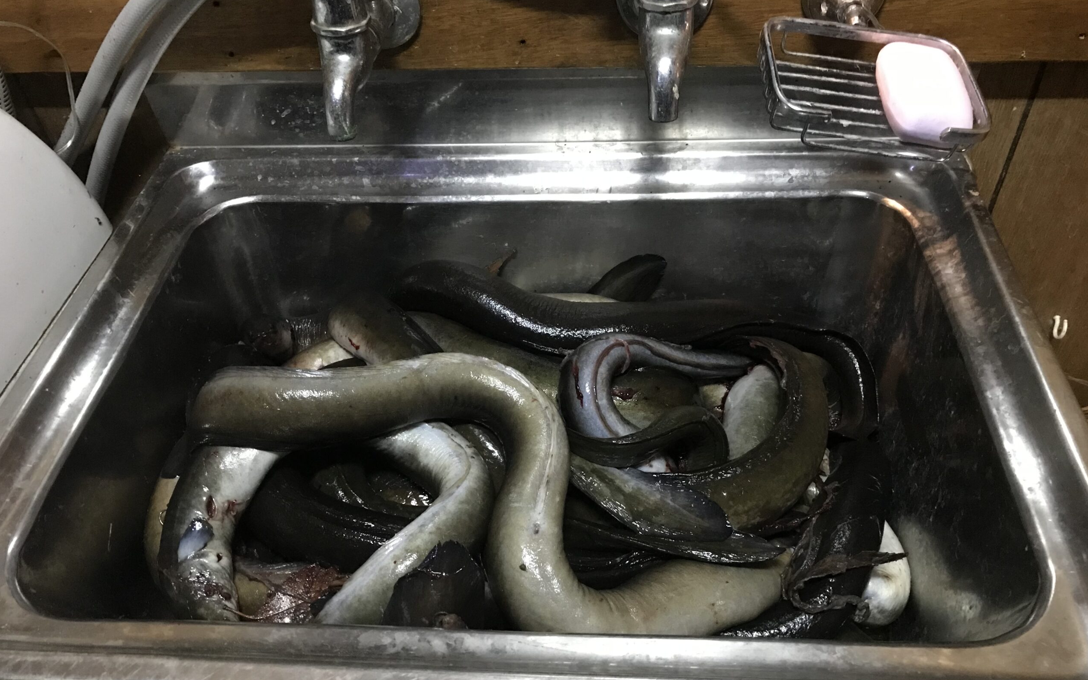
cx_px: 548
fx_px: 890
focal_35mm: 30
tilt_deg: -46.3
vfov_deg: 41.8
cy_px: 369
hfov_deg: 62.9
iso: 100
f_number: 1.8
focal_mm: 3.99
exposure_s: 1/6
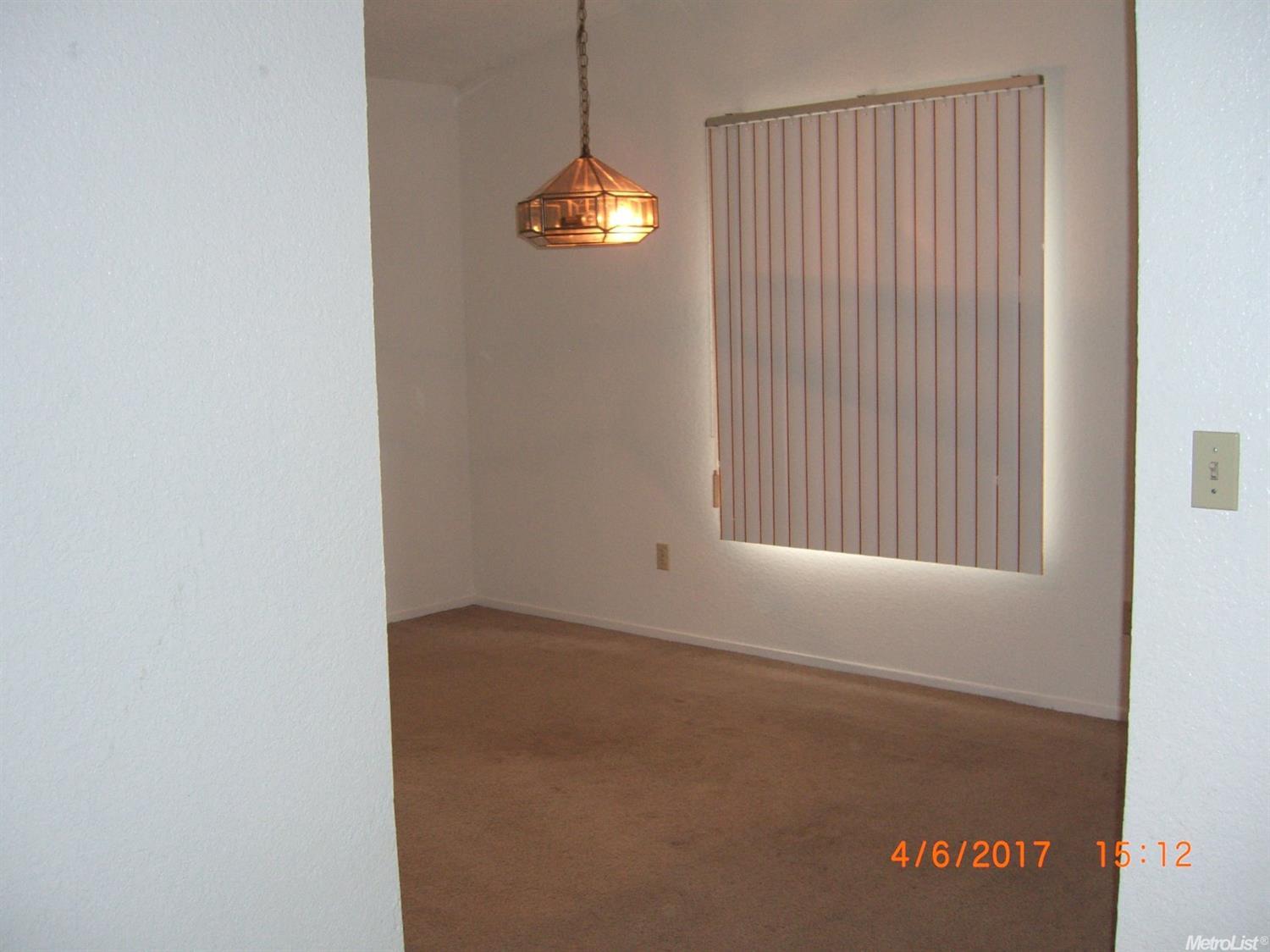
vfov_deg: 37.7
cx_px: 635
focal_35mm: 38
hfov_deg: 49.0
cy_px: 476
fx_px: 1394
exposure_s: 1/60
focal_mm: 7.9
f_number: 2.8
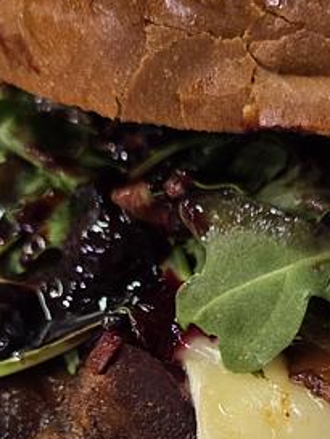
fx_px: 749
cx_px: 204
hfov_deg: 24.8
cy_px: 397
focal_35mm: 59
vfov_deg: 31.1
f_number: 1.8
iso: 320
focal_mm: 5.4
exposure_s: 1/120
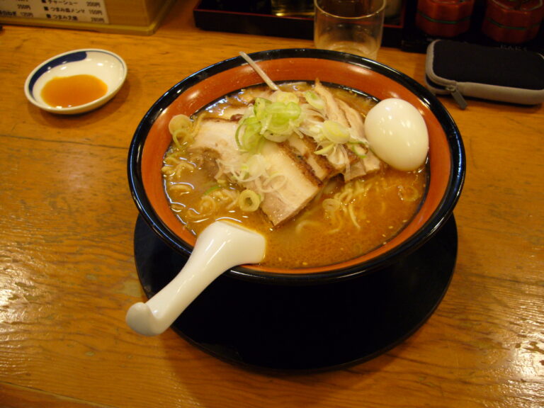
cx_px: 272
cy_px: 204
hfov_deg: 52.6
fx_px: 550
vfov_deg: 40.7
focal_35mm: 35
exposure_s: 1/15
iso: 160
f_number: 2.8
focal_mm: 5.8
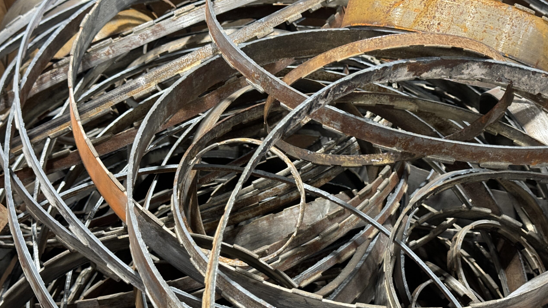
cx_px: 277
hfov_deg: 39.2
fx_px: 770
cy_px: 145
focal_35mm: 53
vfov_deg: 22.6
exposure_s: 1/40
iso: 250
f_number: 1.78
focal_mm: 6.86
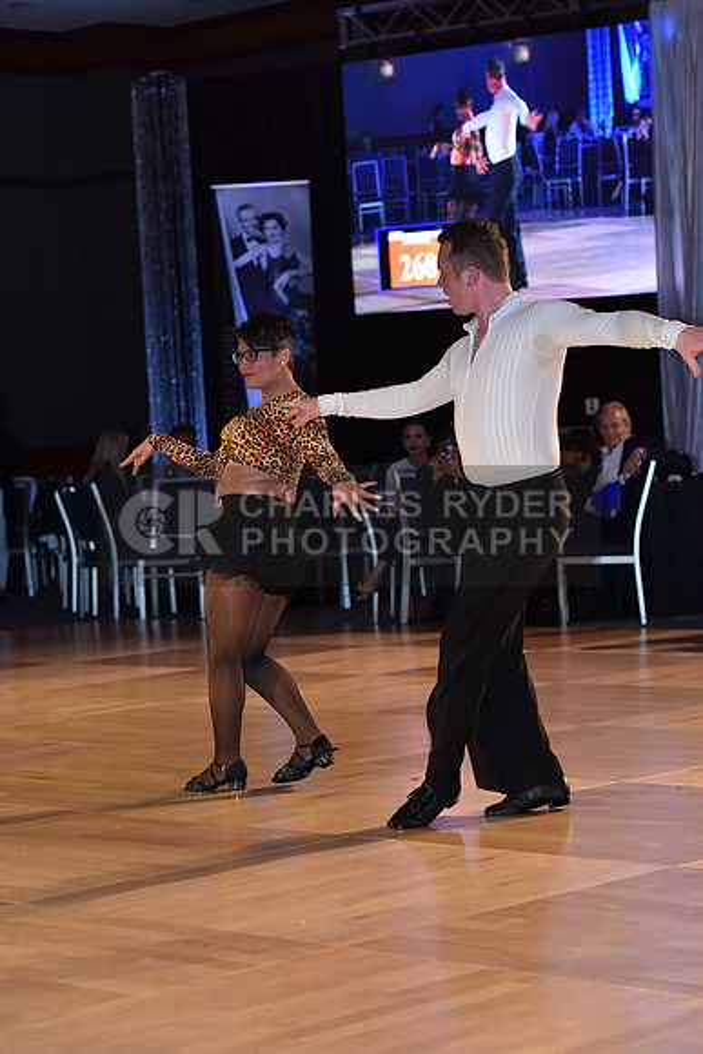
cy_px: 527
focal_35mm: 95
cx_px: 352
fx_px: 2781
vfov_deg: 21.5
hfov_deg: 14.4
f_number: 5
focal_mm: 95
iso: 2000
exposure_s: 1/250
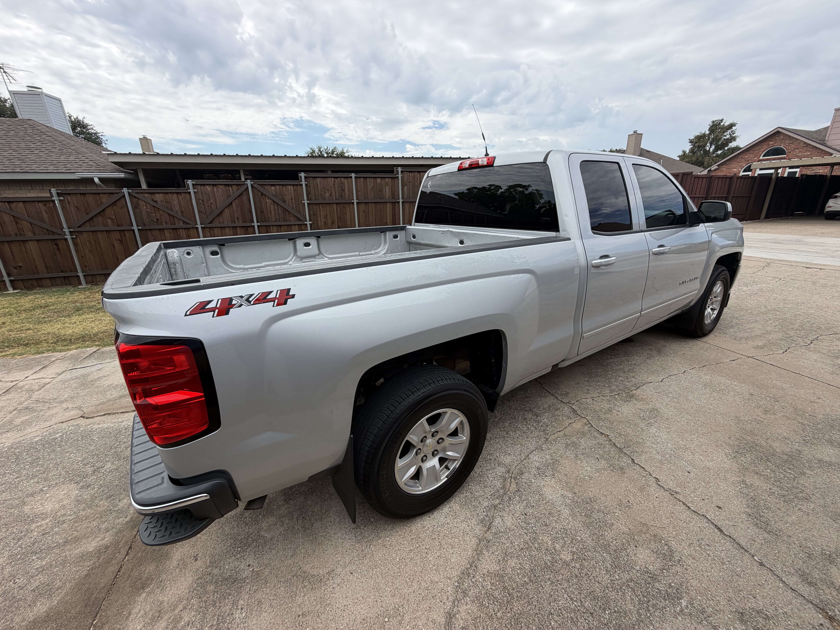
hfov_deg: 102.1
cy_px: 315
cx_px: 420
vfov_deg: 85.7
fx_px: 340
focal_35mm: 14
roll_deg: +1.3
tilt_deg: -17.6
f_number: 2.2
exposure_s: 1/770
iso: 32
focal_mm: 2.22
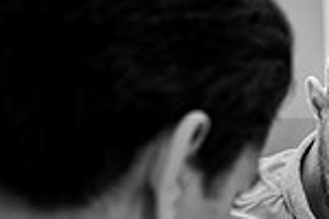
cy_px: 312
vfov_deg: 9.4
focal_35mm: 143
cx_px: 667
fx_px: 1307
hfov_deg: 12.5
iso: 500
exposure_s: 1/60
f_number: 2.8
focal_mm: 35
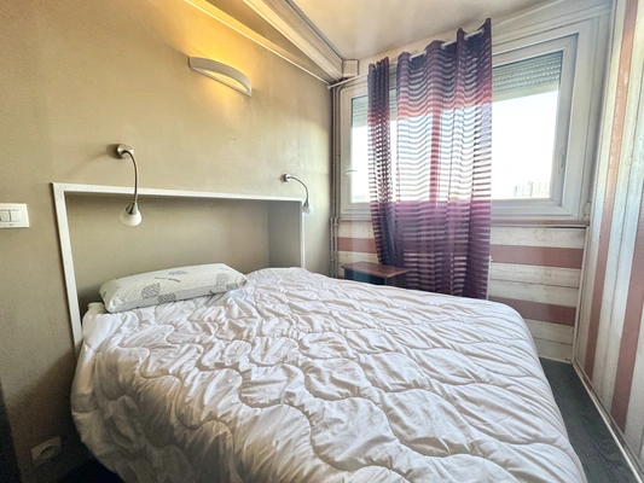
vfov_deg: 85.7
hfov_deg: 102.1
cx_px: 322
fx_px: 261
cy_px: 242
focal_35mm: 14
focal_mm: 2.22
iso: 125
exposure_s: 1/100
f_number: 2.2
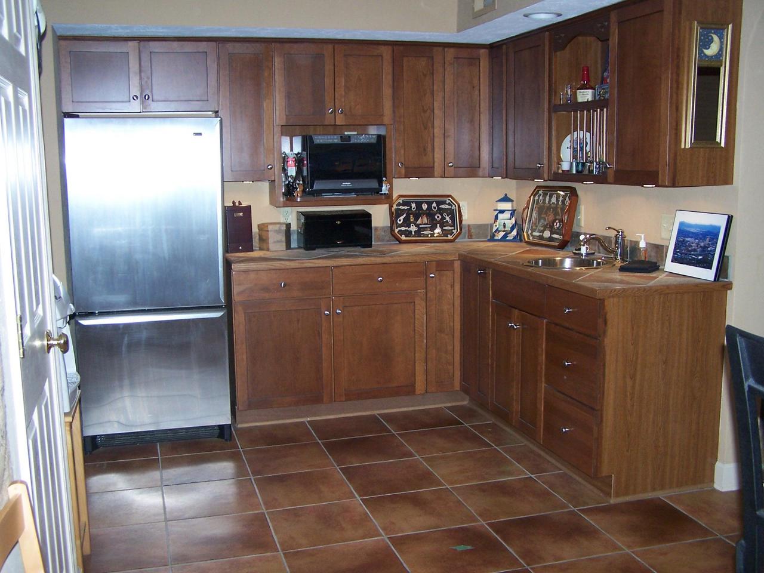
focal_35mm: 38
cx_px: 382
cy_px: 286
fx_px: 839
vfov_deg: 37.7
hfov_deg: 49.0
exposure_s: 1/60
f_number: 2.8
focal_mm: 6.3
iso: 140
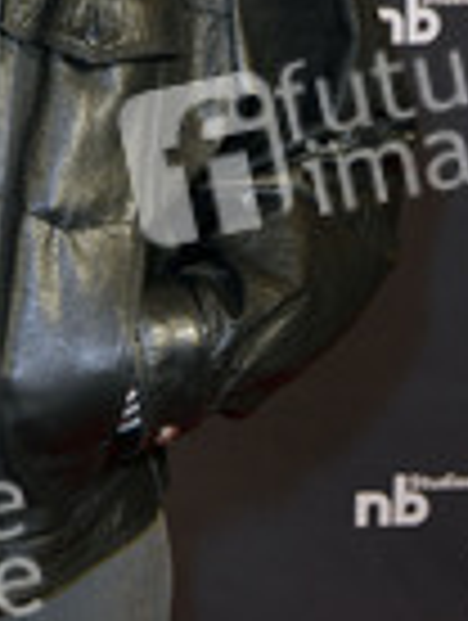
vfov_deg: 13.8
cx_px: -58
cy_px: -86
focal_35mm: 139
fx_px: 2498
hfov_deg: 10.6
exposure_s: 1/250
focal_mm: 50
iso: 1600
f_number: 6.3
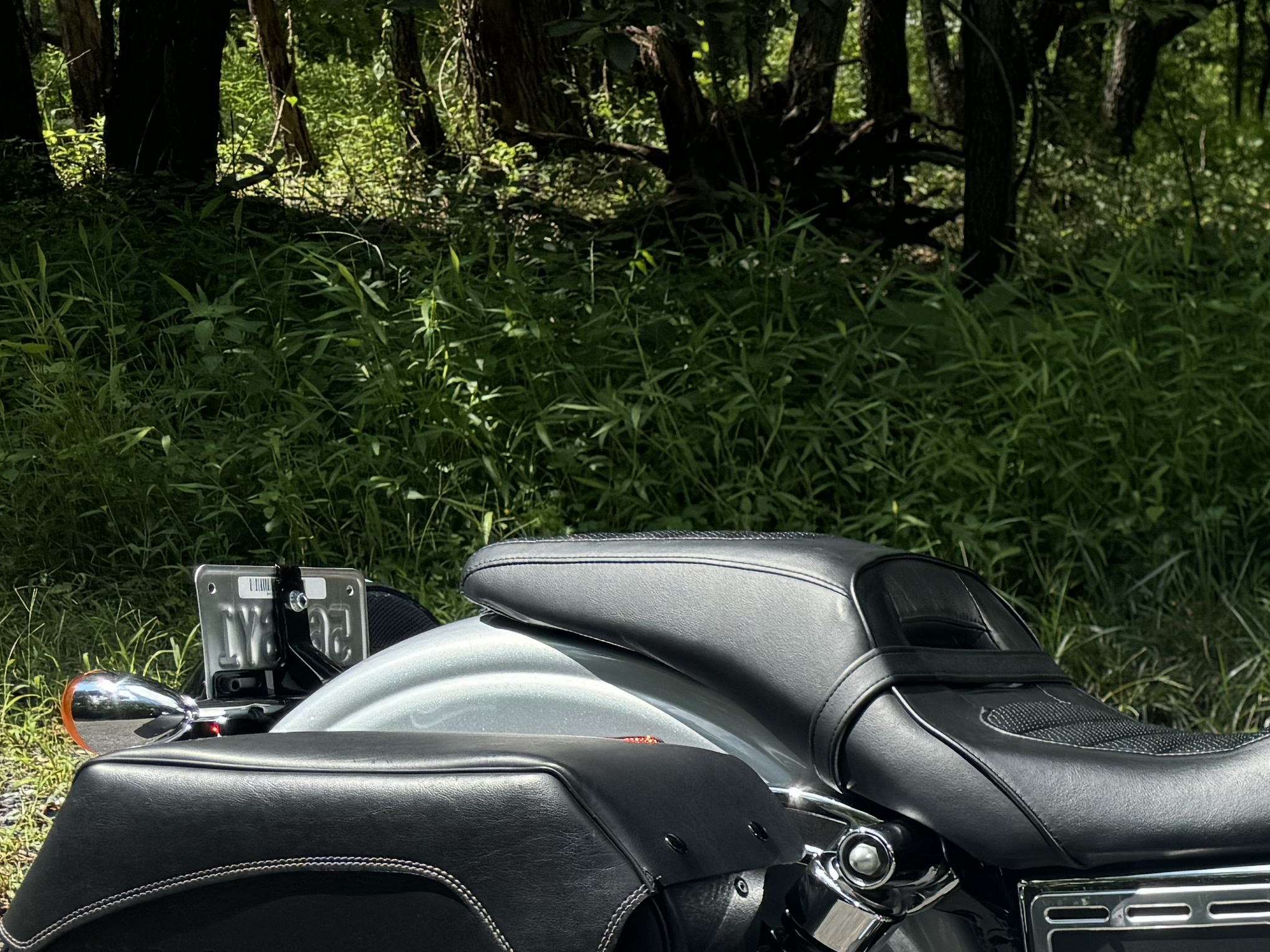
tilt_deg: -24.1
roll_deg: -2.4
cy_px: 1210
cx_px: 1734
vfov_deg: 20.2
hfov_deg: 24.5
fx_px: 2458
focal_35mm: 67
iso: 80
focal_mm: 6.76
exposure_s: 1/1869
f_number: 1.78
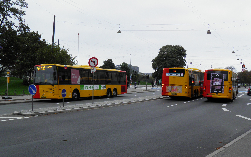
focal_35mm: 42
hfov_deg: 47.2
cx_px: 125
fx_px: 287
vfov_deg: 30.5
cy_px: 76
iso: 50
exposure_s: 1/60
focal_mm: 7.1
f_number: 5.1
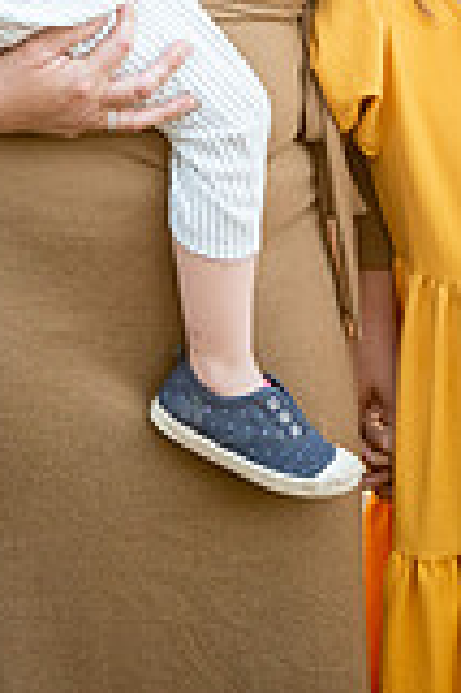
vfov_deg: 15.9
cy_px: -168
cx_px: 306
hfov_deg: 11.1
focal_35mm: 123
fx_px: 2368
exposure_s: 1/250
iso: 640
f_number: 4
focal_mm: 44
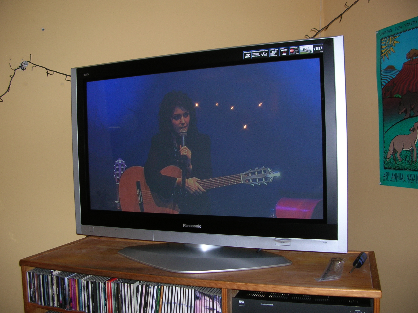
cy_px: 156
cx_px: 209
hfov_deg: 52.7
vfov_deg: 40.6
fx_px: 422
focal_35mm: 35
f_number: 2.8
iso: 50
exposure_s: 1/60.1
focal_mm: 5.8
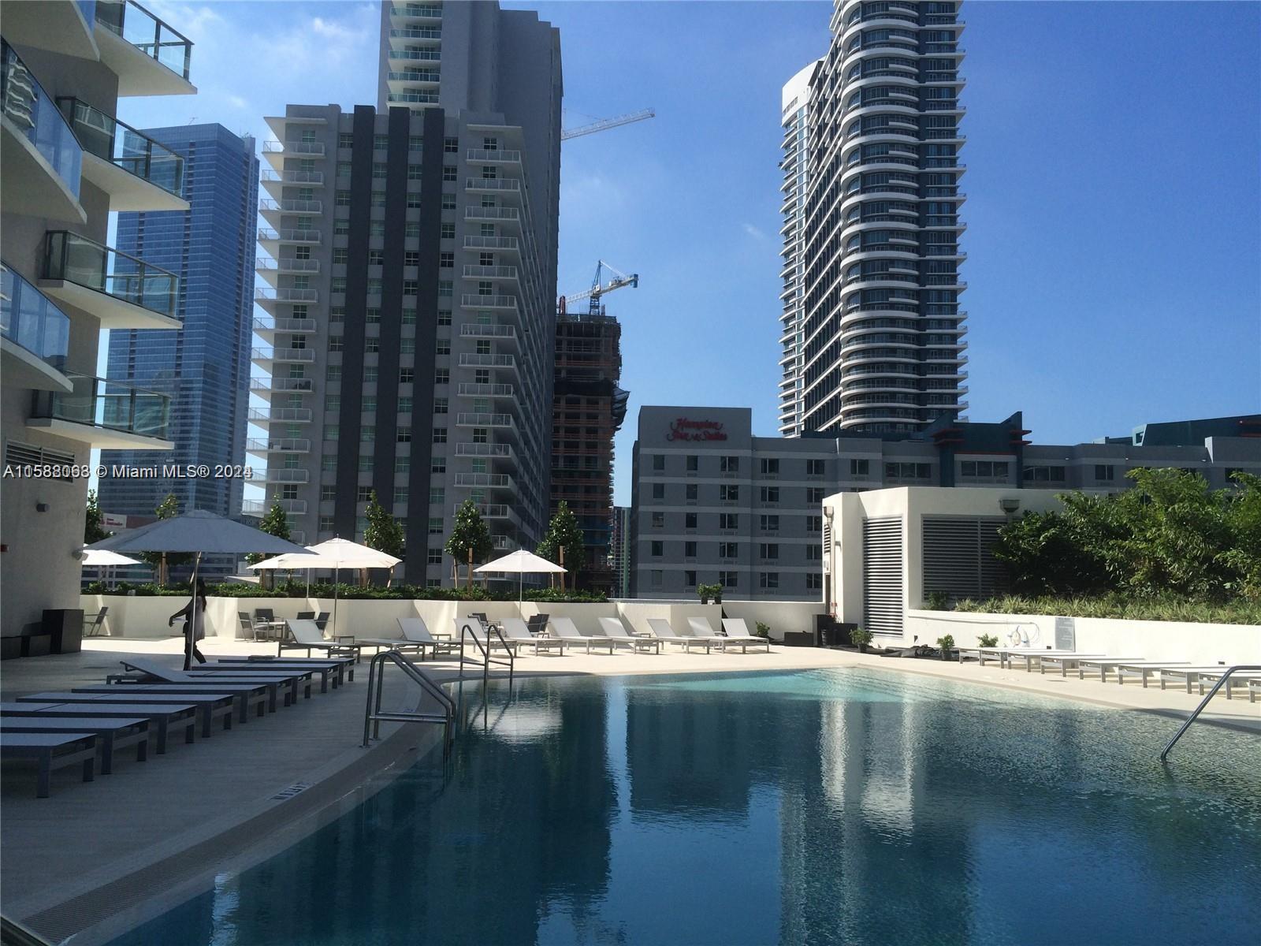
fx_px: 1056
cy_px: 473
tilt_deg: +3.3
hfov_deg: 61.7
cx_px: 630
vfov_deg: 48.2
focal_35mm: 29
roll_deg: -2.1
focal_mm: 4.15
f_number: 2.2
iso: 32
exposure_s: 1/2415
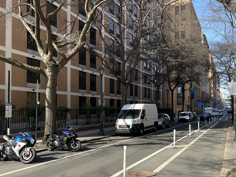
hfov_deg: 53.9
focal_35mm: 34
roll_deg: +0.6
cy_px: 103
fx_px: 232
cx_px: 129
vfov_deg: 41.7
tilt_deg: -0.2
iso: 50
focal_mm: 5.1
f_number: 1.6
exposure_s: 1/1046
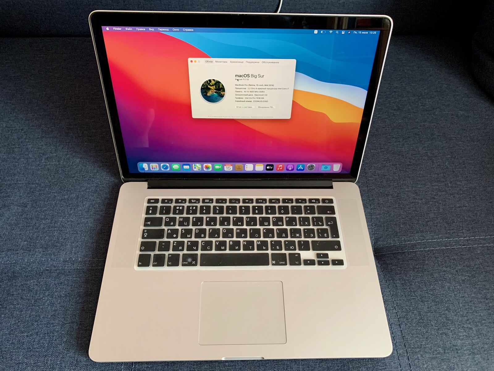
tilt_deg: -58.2
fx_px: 371
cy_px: 186
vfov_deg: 53.1
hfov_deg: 67.3
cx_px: 247
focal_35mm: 26
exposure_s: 1/51
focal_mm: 4.25
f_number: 1.8
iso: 400
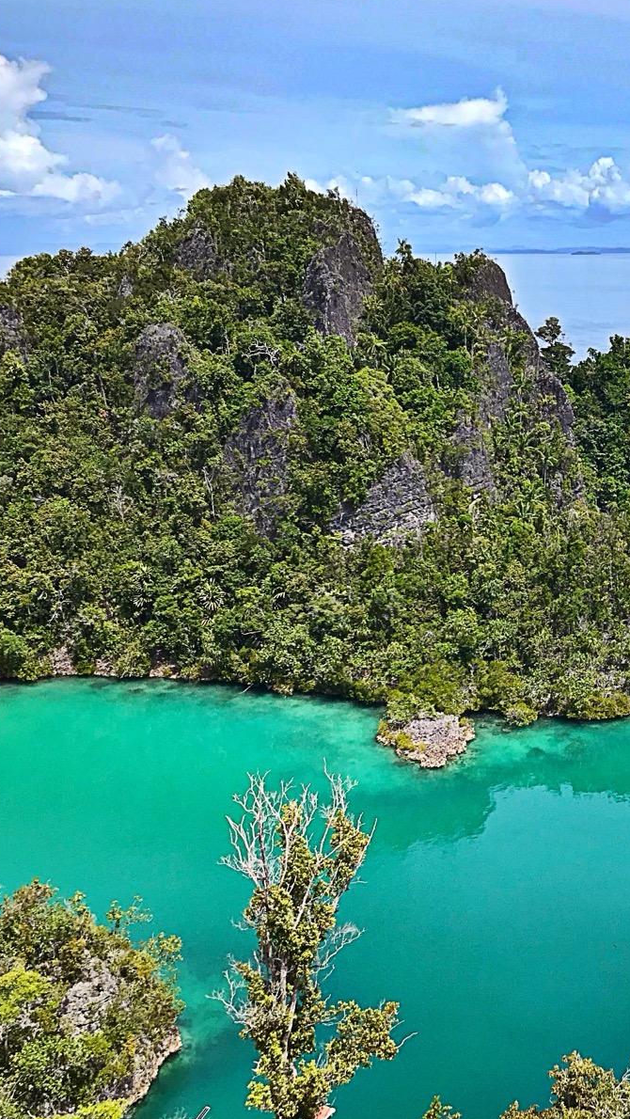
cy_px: 558
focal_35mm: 41
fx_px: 1217
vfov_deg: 49.4
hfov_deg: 27.8
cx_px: 588
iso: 20
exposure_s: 1/2907
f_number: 1.8
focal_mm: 3.99
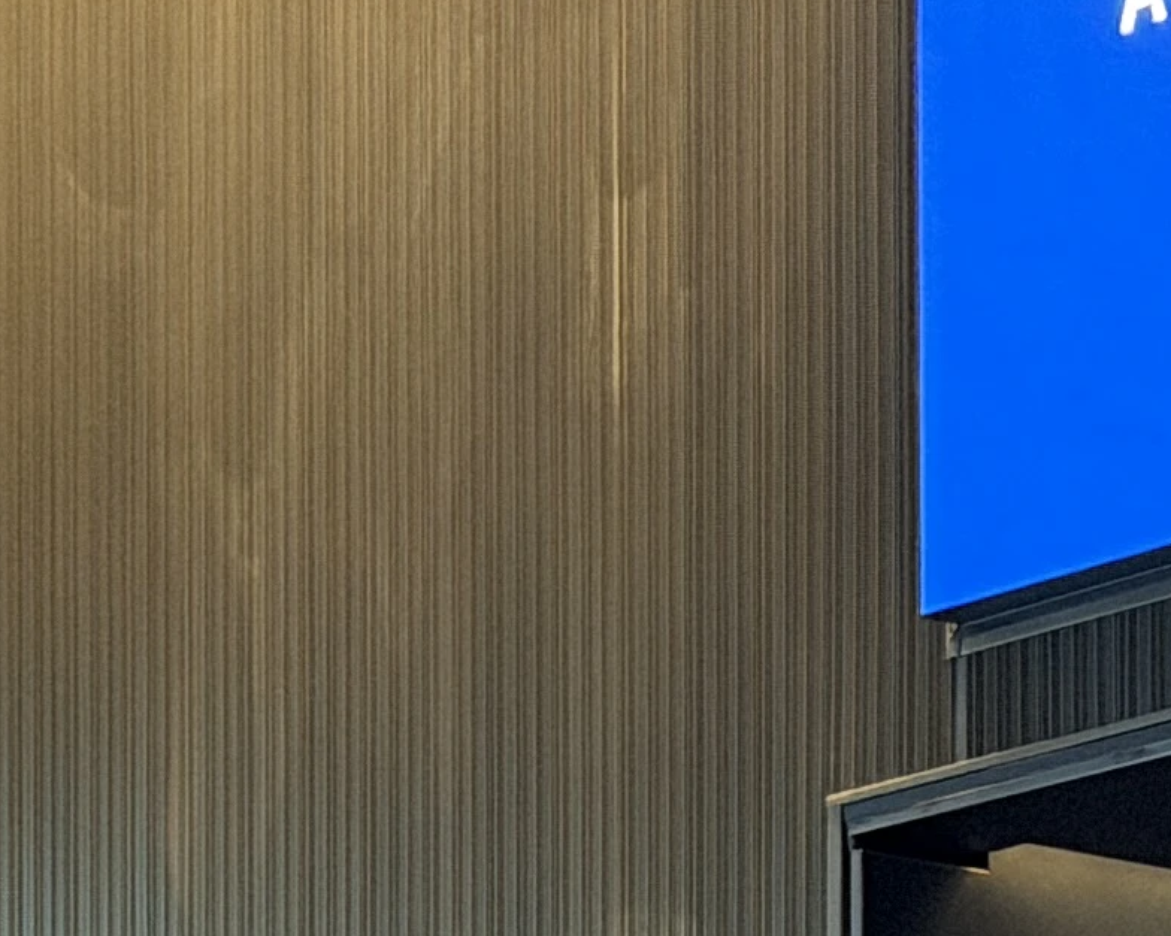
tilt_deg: +2.1
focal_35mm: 241
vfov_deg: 6.2
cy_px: 2144
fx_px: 8351
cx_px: 1522
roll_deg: +0.4
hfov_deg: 7.9
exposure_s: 1/30
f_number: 1.78
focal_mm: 6.76
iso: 640
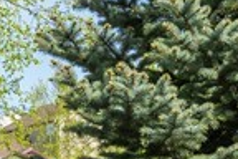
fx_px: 800
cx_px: 79
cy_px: 219
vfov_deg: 11.0
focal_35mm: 121
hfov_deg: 16.9
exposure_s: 1/160
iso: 100
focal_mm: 16
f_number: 9
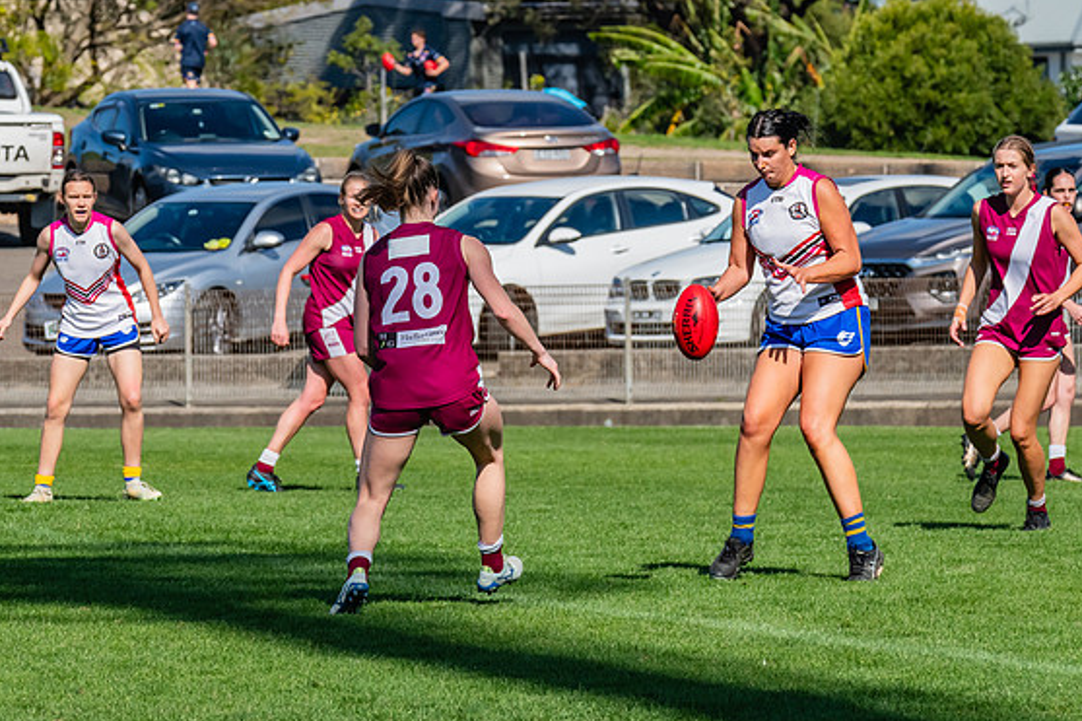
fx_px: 11868
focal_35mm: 395
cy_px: 344
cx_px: 403
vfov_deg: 3.5
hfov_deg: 5.2
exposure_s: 1/1250
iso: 800
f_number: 13
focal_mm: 270
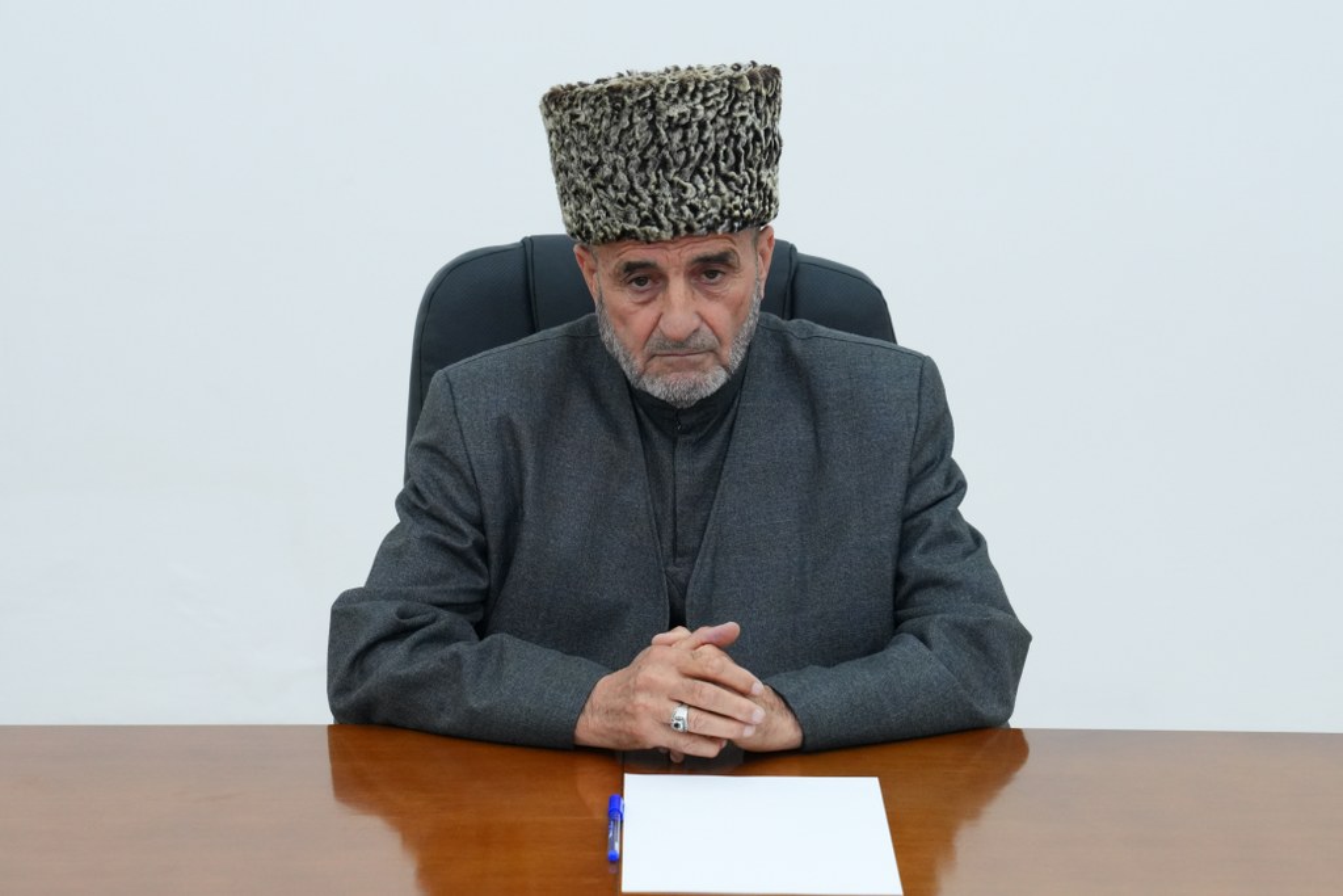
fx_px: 3619
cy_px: 448
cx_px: 672
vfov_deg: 14.1
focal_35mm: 97
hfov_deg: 21.0
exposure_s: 1/200
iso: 2000
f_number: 5
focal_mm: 65
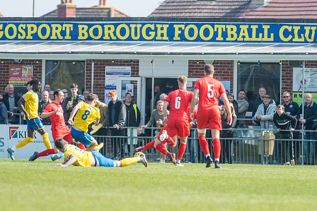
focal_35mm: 420
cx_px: 158
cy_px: 106
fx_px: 3699
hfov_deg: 4.9
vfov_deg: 3.3
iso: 400
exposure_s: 1/2500
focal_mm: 280
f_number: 4
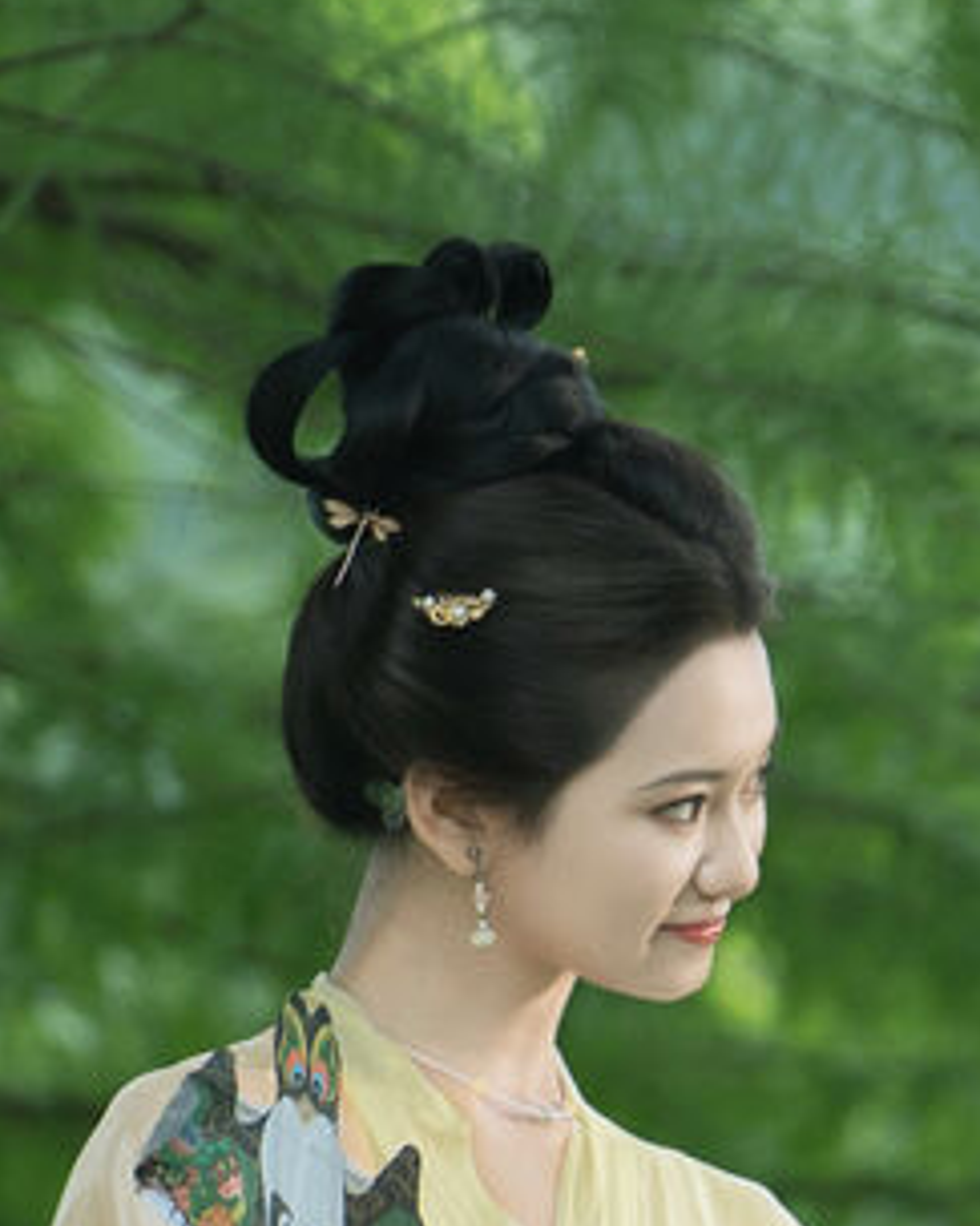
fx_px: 34242
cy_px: 992
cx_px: 1444
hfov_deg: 1.6
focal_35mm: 944
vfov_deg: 2.1
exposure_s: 1/125
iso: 100
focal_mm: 170
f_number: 2.8
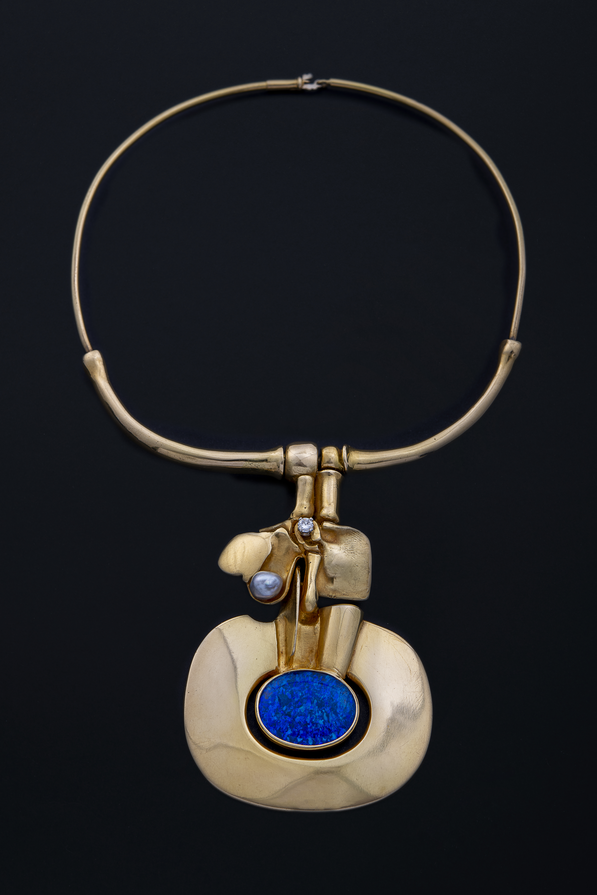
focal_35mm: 60
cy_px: 448
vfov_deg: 33.4
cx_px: 298
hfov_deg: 22.6
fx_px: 1492
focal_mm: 60
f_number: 9
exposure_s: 1/200
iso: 64
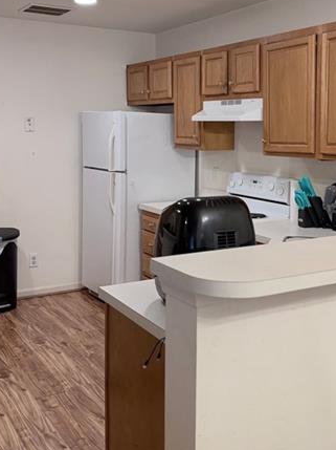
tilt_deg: -5.2
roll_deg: -0.6
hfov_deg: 33.4
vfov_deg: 43.7
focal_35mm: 43
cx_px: 205
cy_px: 186
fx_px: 557
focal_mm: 6.93
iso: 250
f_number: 1.8
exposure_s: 1/60
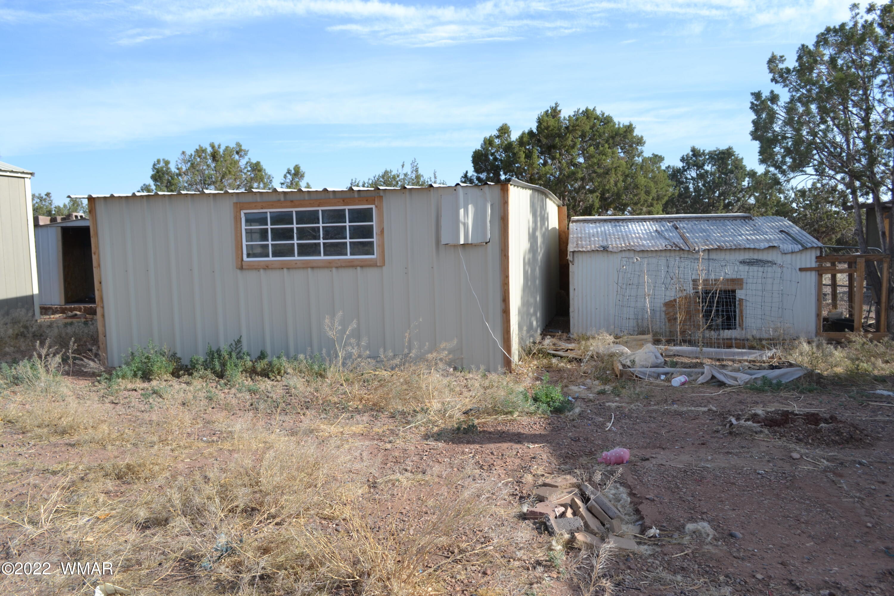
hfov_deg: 61.9
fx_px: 745
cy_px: 298
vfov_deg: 43.6
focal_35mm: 30
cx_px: 447
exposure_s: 1/200
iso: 100
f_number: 7.1
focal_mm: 20
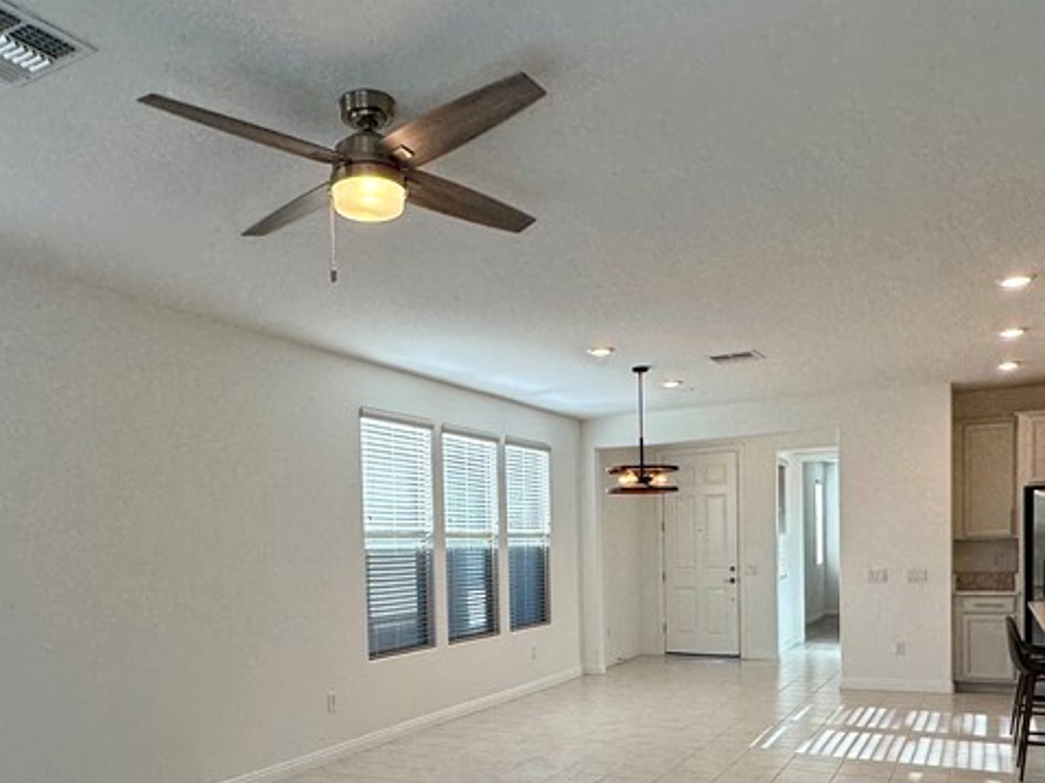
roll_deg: +0.7
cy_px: 577
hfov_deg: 59.9
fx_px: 905
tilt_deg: -2.6
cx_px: 483
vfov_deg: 45.3
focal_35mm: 30
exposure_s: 1/123
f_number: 2.2
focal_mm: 2.22
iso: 40
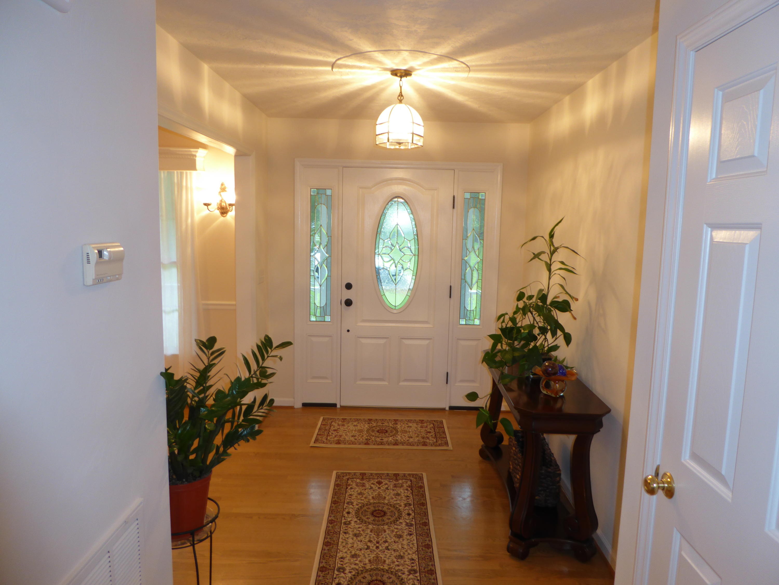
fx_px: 540
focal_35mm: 24
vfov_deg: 56.8
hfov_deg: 71.6
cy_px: 292
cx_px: 390
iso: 100
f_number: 3.3
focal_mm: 4.3
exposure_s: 1/10
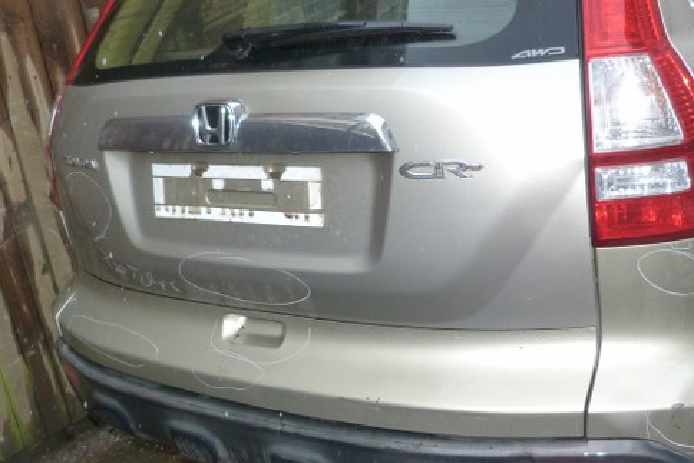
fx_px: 829
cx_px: 445
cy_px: 209
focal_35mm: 43
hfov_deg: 44.9
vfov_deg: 31.2
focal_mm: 4.5
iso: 125
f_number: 2.8
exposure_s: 1/60
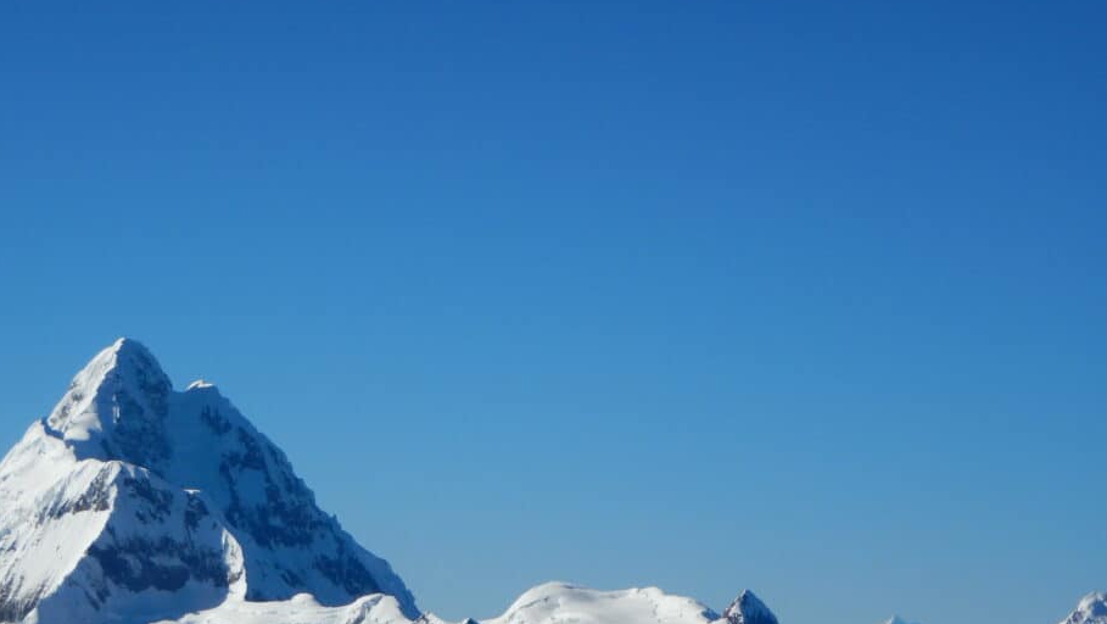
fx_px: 5403
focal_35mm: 184
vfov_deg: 6.6
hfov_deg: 11.7
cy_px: 511
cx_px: 443
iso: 125
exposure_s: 1/1500
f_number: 4.9
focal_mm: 21.5
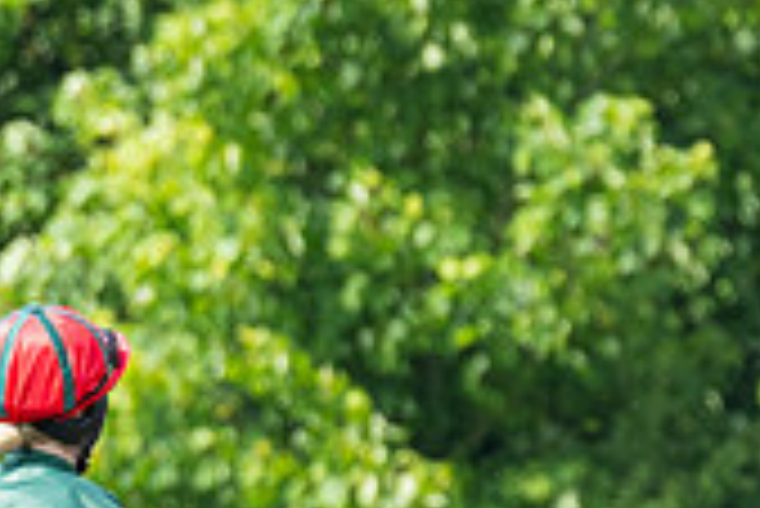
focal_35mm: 1537
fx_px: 32475
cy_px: 742
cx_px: 1750
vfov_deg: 0.9
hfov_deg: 1.3
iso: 200
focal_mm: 200
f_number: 5
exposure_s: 1/500
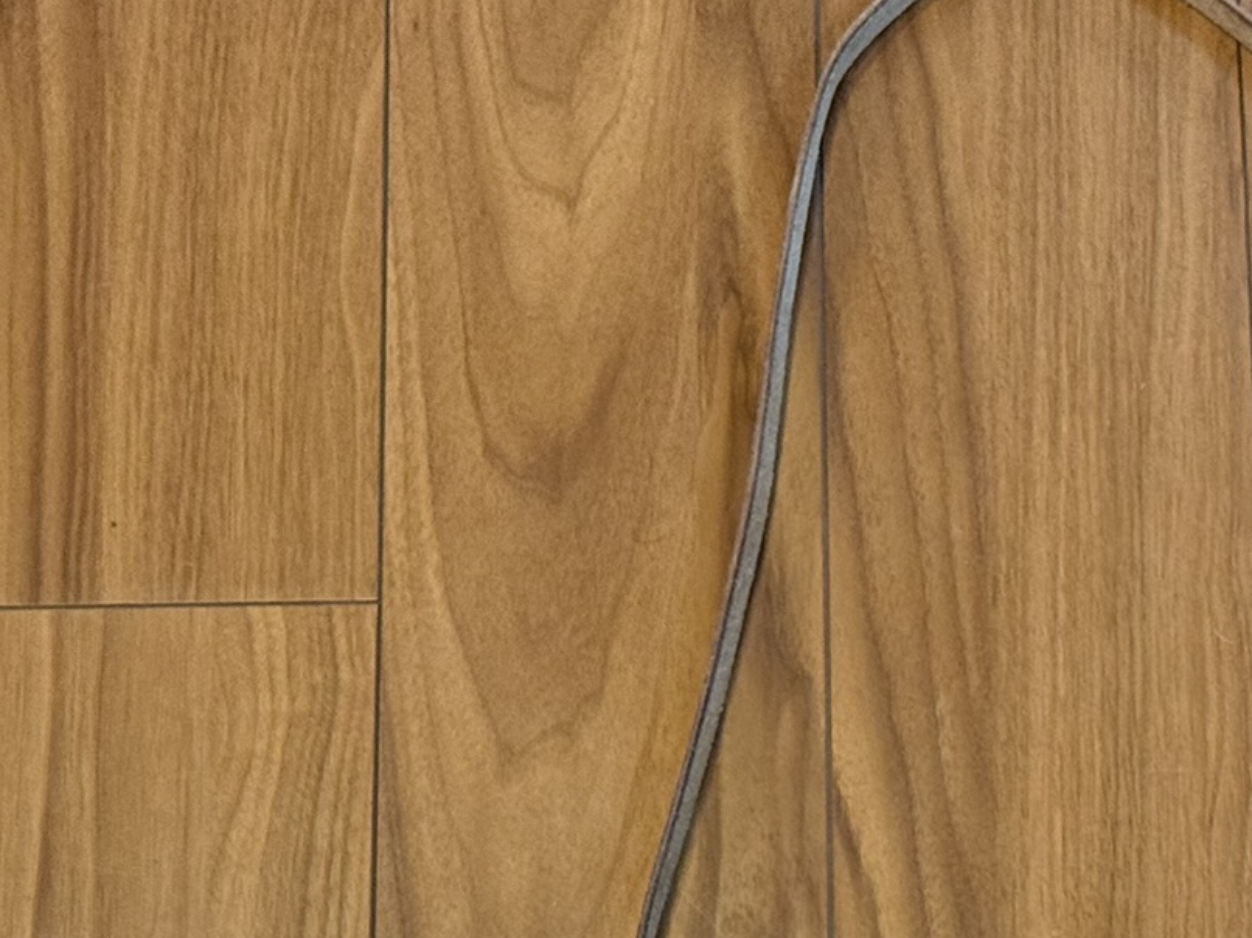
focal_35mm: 122
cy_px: 1039
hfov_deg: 15.8
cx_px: 1278
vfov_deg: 11.9
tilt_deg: -71.5
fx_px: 4411
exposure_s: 1/33
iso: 250
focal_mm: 6.76
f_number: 1.78
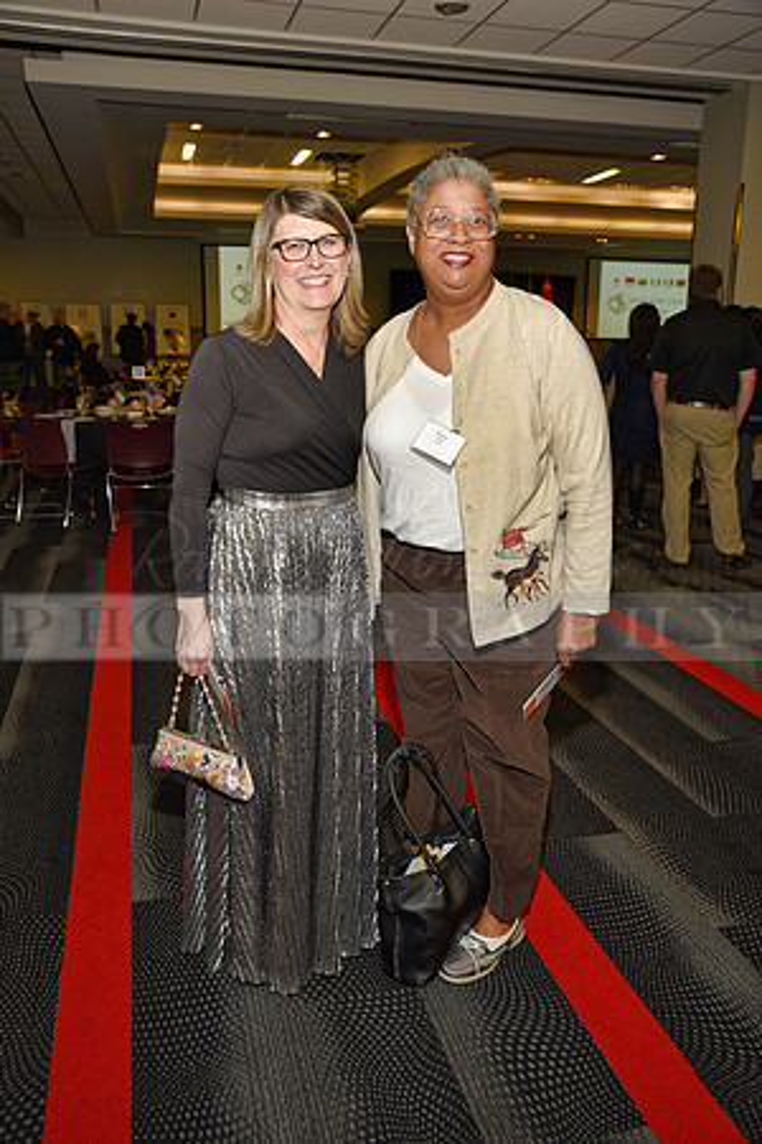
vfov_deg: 63.7
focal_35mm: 29
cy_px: 572
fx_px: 921
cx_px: 381
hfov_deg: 45.0
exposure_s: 1/60
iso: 200
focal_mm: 29
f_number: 5
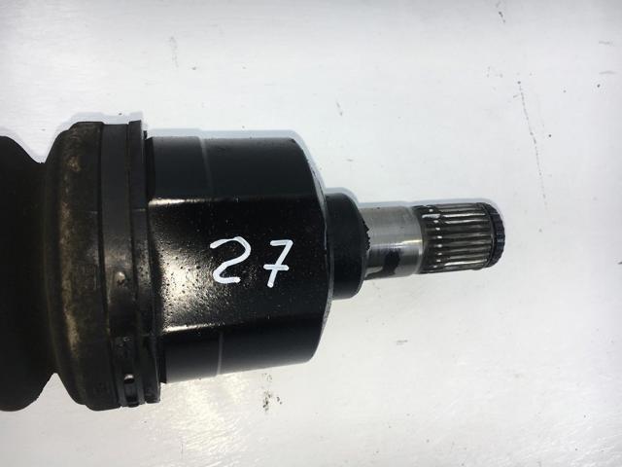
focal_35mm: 29
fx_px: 521
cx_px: 311
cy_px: 234
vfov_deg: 48.2
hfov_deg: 61.7
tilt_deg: -71.1
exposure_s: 1/311
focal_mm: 4.15
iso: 25
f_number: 2.2
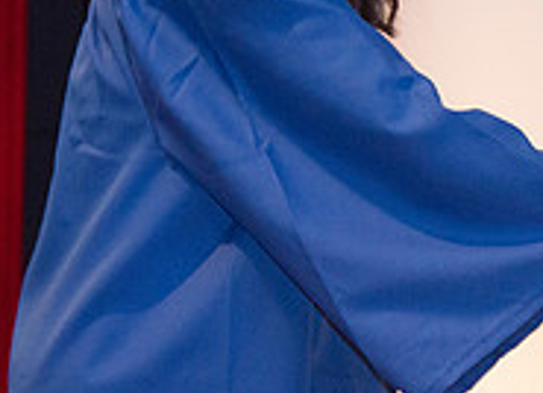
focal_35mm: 441
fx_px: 6833
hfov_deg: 4.5
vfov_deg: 3.3
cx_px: 654
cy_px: 184
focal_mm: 112
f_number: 5.3
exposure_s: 1/80
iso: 2000
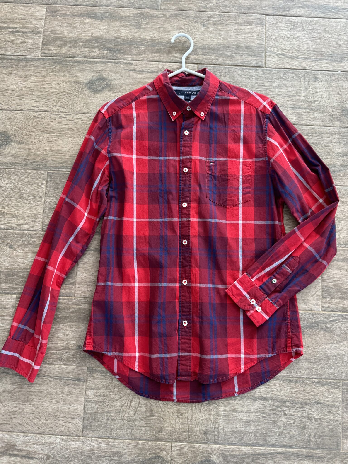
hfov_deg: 56.8
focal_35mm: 24
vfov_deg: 71.6
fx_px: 322
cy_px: 232
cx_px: 174
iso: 200
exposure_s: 1/121
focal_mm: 6.76
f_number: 1.78
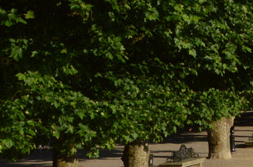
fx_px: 898
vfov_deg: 10.6
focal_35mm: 128
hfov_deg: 13.4
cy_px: 42
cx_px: 528
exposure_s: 1/100
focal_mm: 18
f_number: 22
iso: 200
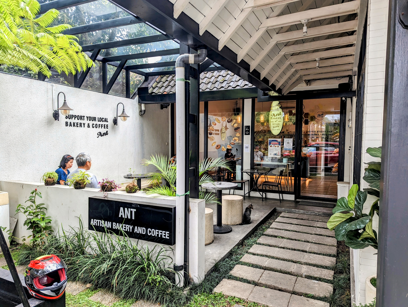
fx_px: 283
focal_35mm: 24
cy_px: 154
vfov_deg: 56.9
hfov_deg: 71.5
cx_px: 204
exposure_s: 1/153
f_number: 1.85
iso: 44
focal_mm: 6.81
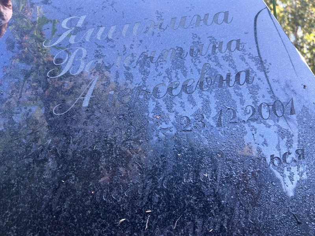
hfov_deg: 67.3
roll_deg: +9.8
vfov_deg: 53.1
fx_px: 237
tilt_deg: +27.3
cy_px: 118
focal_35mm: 26
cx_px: 158
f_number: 1.5
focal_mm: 5.7
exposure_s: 1/121
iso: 50
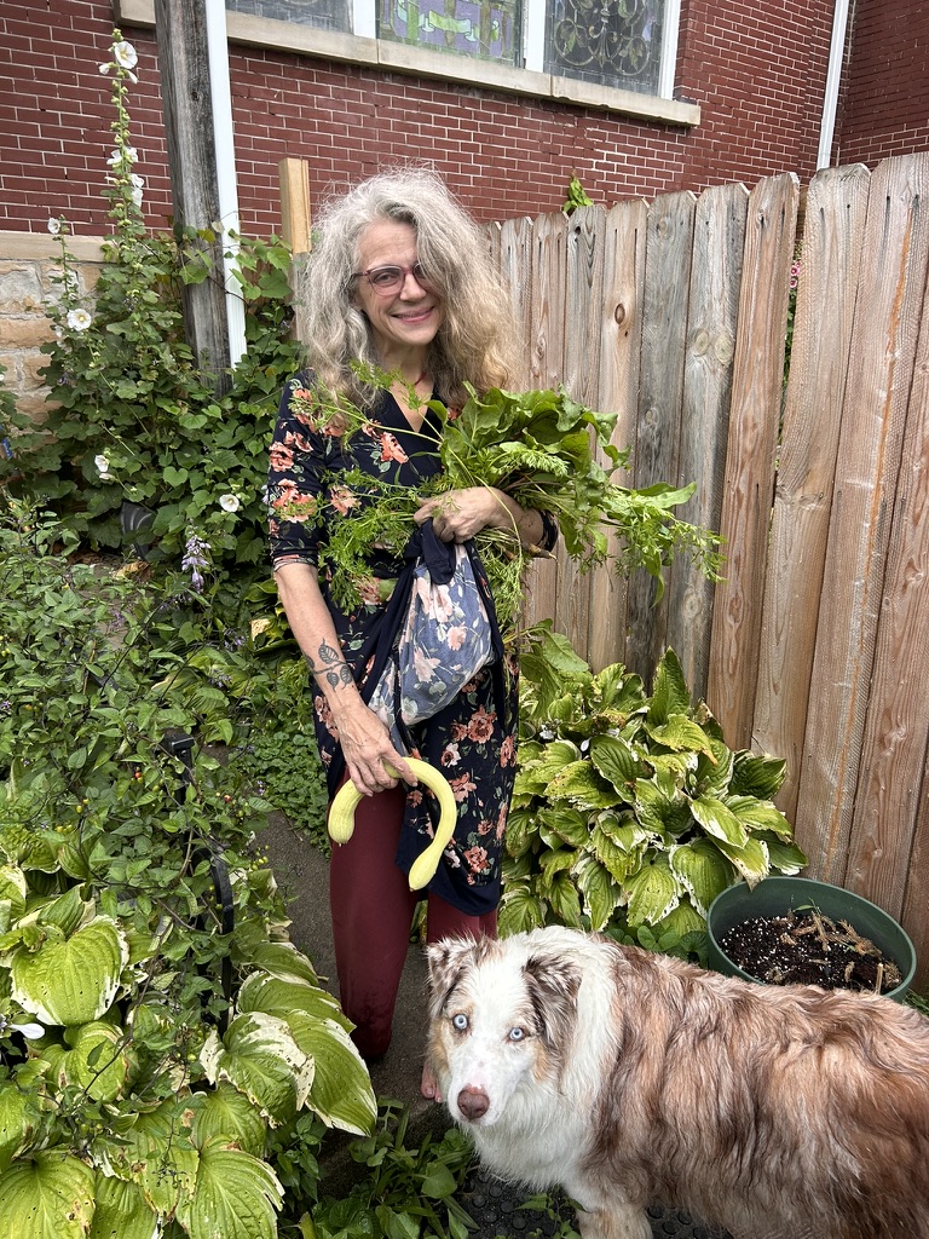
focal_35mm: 26
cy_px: 620
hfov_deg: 53.1
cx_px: 464
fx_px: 930
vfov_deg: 67.3
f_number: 1.5
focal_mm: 5.7
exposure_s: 1/121
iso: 100
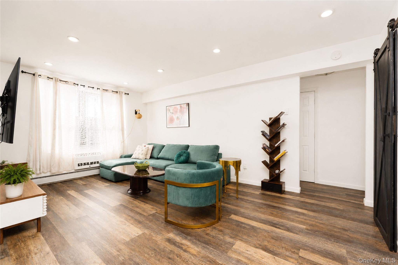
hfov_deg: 96.7
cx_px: 199
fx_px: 177
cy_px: 132
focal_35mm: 16
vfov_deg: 73.7
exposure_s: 1/50
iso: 64
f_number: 5
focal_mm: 16
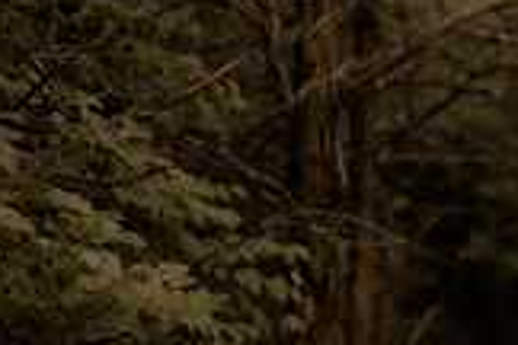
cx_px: 809
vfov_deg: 7.5
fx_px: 2575
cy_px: 605
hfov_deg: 11.0
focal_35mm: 179
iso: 200
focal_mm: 50
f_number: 2.2
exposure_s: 1/250
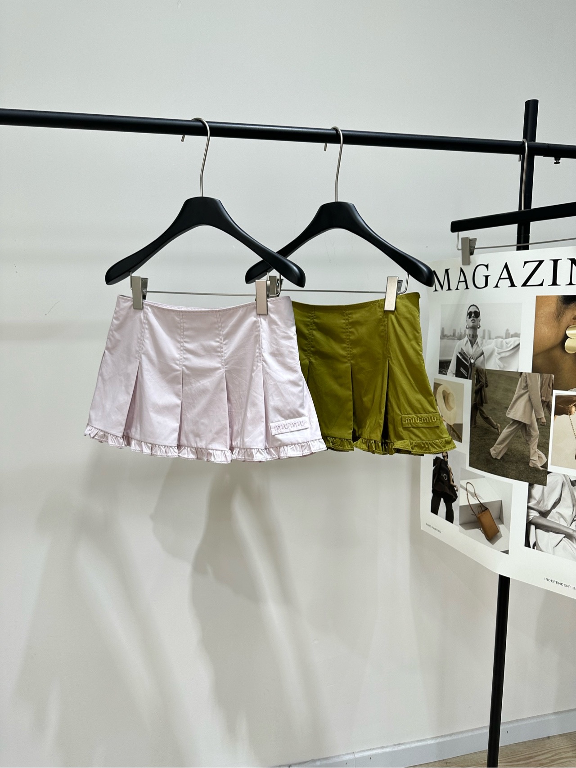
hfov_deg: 56.8
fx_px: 533
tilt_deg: -8.9
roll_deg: +0.7
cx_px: 288
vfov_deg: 71.6
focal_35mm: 24
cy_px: 384
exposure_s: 1/121
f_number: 1.78
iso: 80
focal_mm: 6.86
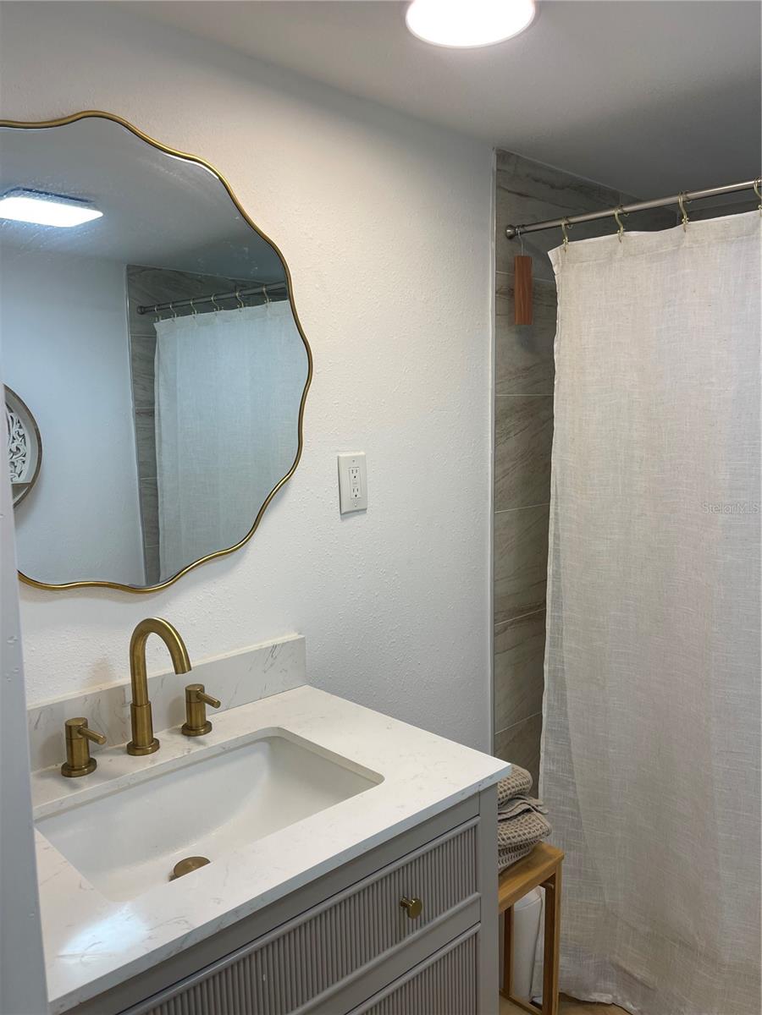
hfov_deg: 54.9
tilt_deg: -7.9
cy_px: 508
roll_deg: +0.8
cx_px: 381
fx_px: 734
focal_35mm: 25
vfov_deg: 69.4
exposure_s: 1/120
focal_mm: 5.1
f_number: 1.6
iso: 40
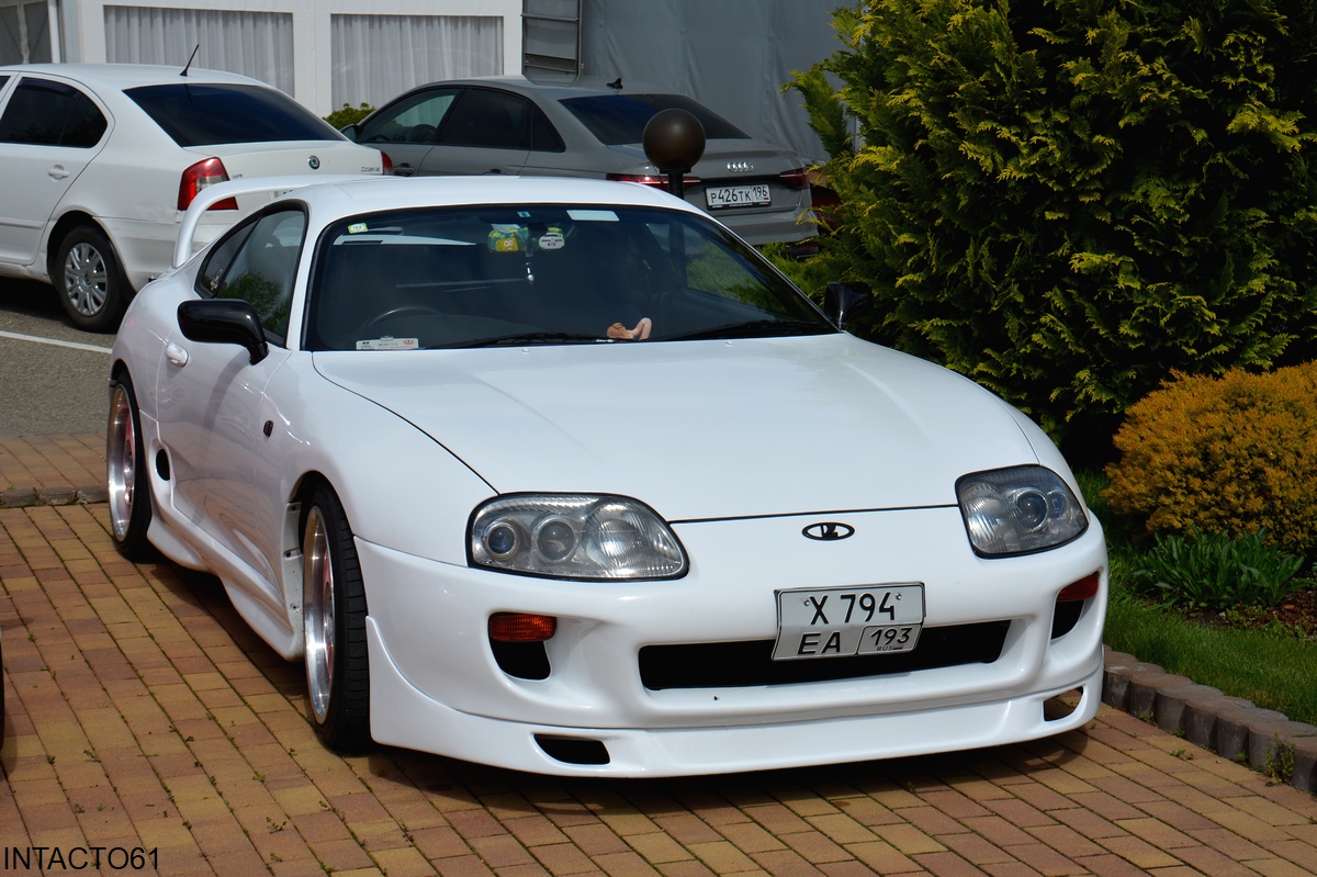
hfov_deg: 30.5
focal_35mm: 66
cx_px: 658
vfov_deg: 20.6
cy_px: 438
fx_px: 2413
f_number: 10
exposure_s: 1/400
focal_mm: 44
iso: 100
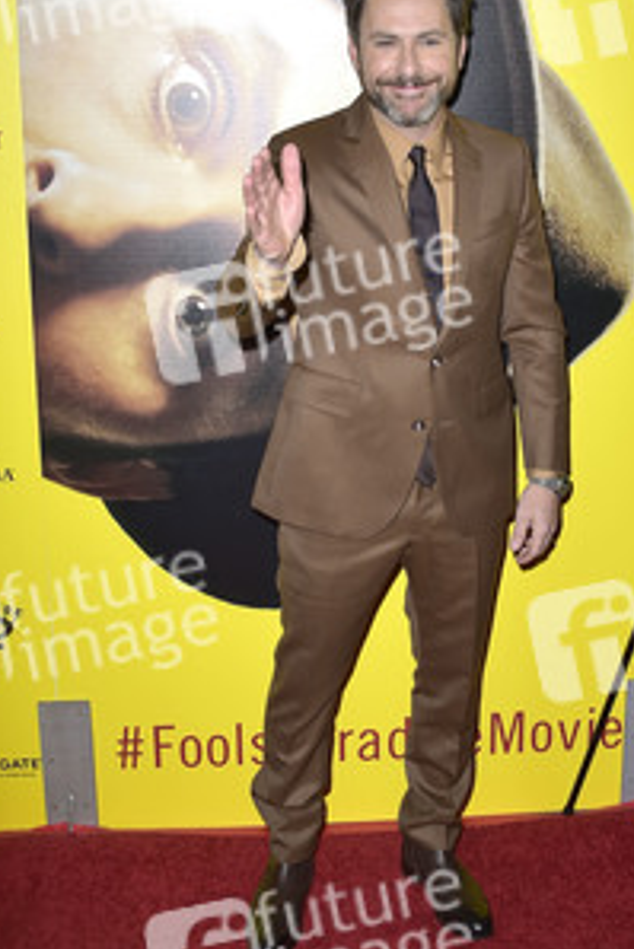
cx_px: 403
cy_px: 468
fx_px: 1135
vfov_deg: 45.4
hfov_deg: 31.1
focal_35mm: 43
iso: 250
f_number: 6.3
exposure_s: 1/250
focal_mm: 32
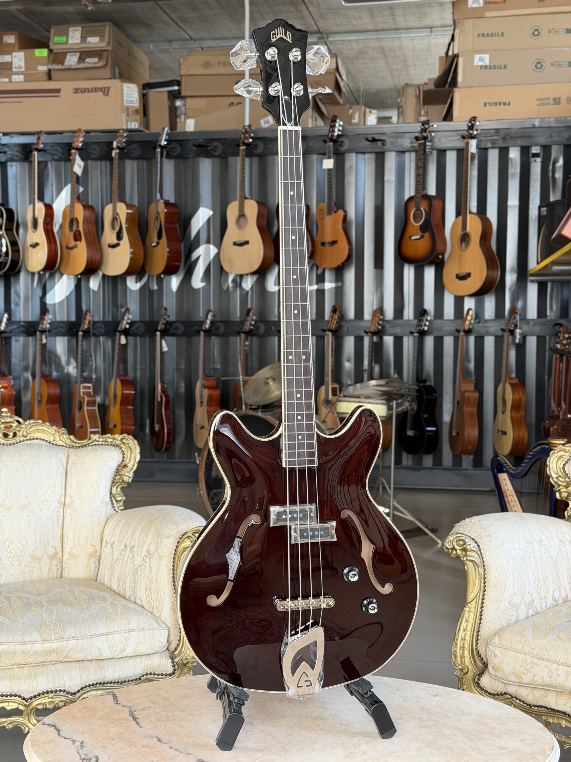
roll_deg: -0.6
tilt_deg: -3.6
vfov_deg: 39.7
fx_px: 1056
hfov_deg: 30.3
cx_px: 286
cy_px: 381
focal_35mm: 48
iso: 100
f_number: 1.78
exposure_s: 1/121
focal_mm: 6.76
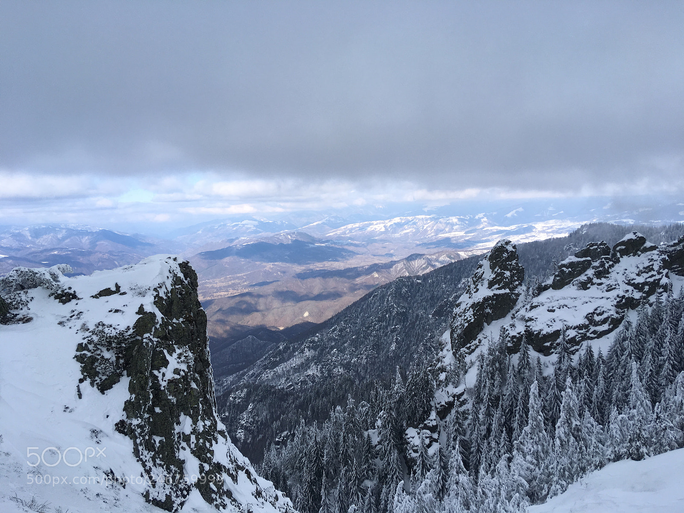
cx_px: 342
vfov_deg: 48.2
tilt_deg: -4.8
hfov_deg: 61.7
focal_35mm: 29
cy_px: 256
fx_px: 573
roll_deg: +3.4
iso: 25
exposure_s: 1/1282
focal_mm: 4.15
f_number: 2.2
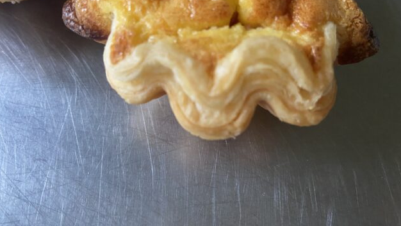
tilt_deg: -65.3
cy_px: 69
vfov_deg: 39.5
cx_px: 197
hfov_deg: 66.1
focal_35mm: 29
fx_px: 308
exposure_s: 1/60
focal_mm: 4.25
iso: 400
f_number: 1.8
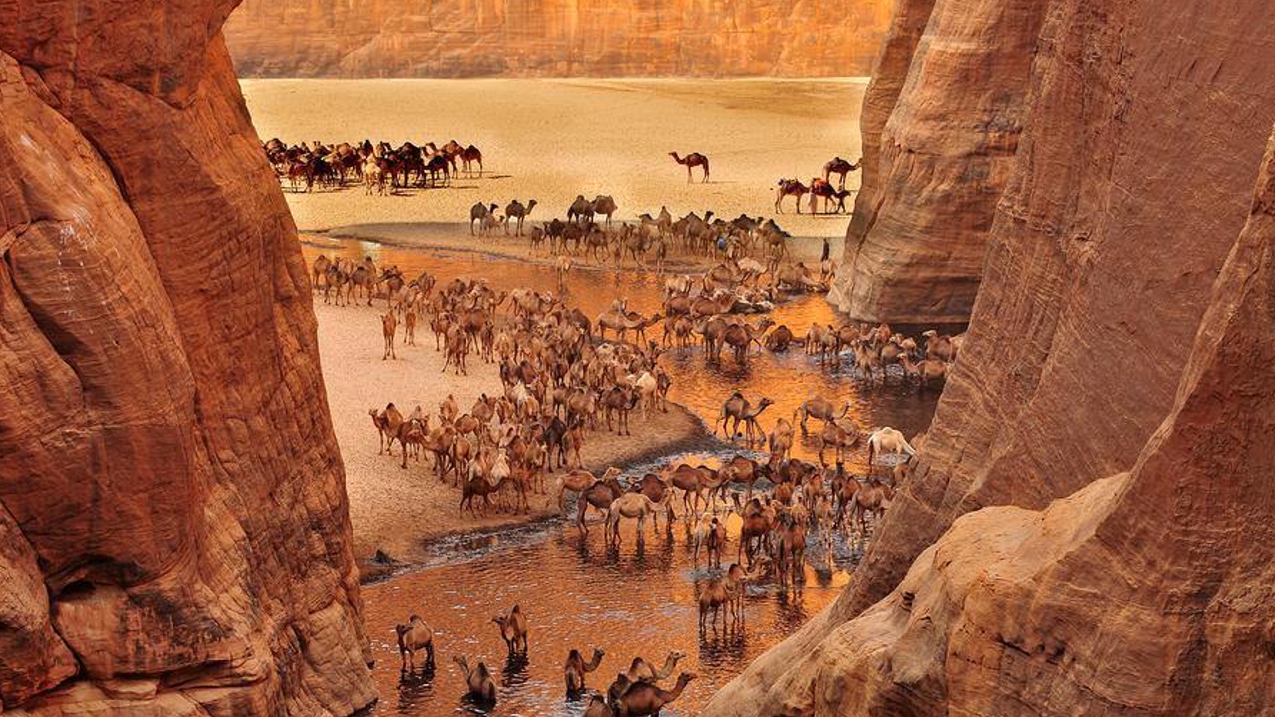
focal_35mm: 130
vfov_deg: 9.3
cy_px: 420
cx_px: 636
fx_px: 4396
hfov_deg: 16.5
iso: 200
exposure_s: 1/125
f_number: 5.6
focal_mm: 82
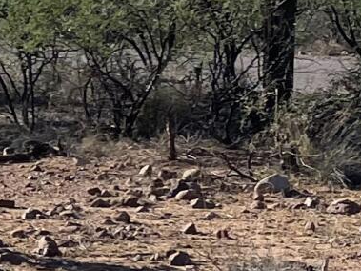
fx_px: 2064
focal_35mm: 198
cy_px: 63
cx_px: -529
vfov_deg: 7.5
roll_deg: -0.9
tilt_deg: -1.4
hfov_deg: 9.0
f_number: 1.6
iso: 32
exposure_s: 1/5618
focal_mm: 5.1
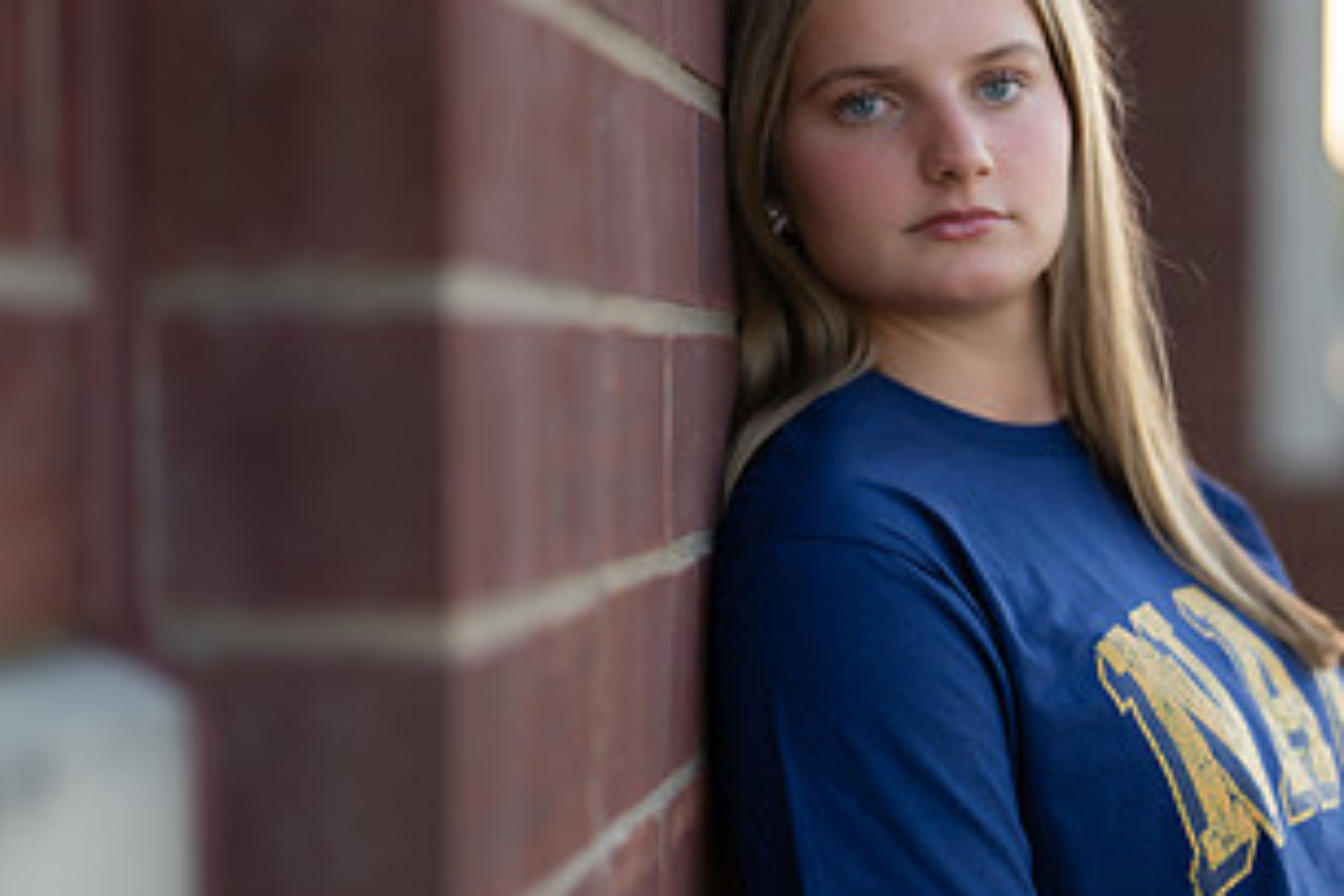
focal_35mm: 103
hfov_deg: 19.7
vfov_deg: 13.3
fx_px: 3845
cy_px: 548
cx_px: 1001
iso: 100
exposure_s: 1/800
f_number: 1.2
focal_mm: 50
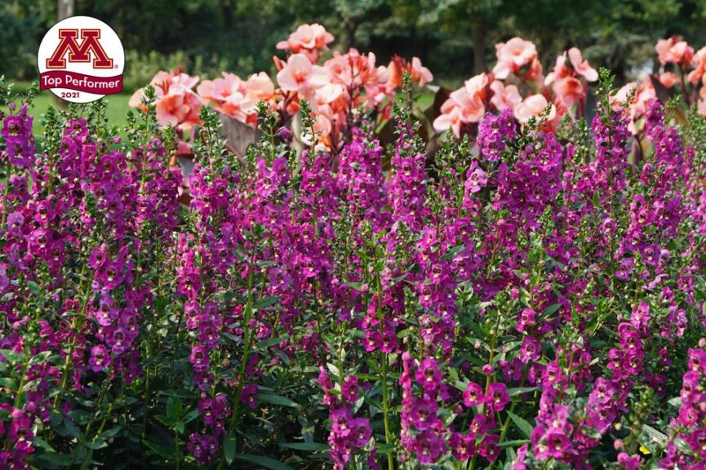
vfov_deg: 18.2
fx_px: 1470
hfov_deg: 27.0
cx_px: 353
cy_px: 235
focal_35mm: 75
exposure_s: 1/125
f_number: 8
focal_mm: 50
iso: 100
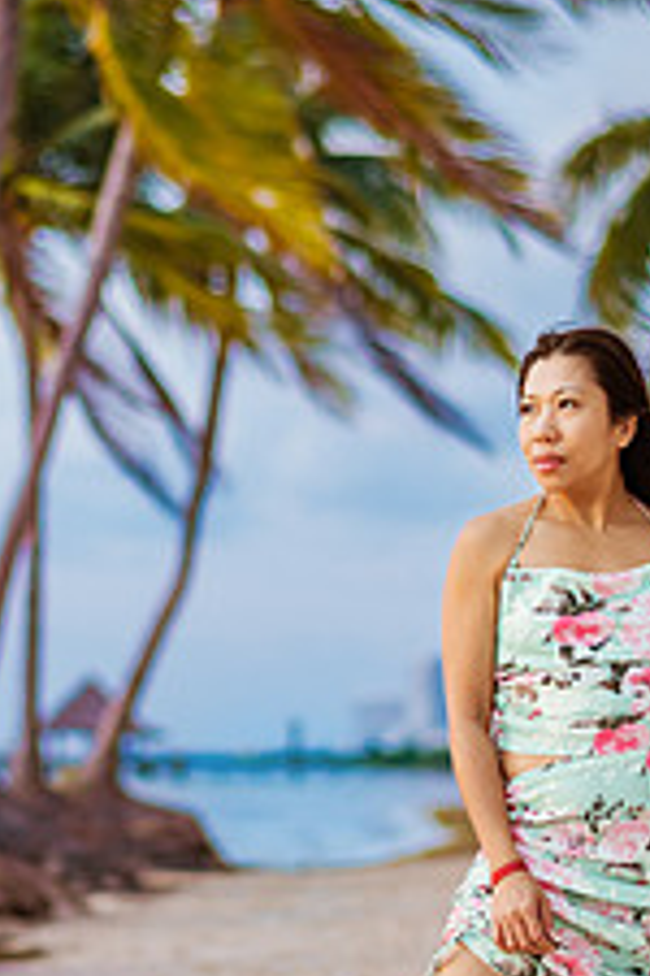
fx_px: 3141
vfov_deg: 17.6
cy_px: 594
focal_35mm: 116
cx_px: 355
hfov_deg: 11.8
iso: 640
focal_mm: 58
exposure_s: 1/5000
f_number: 1.8
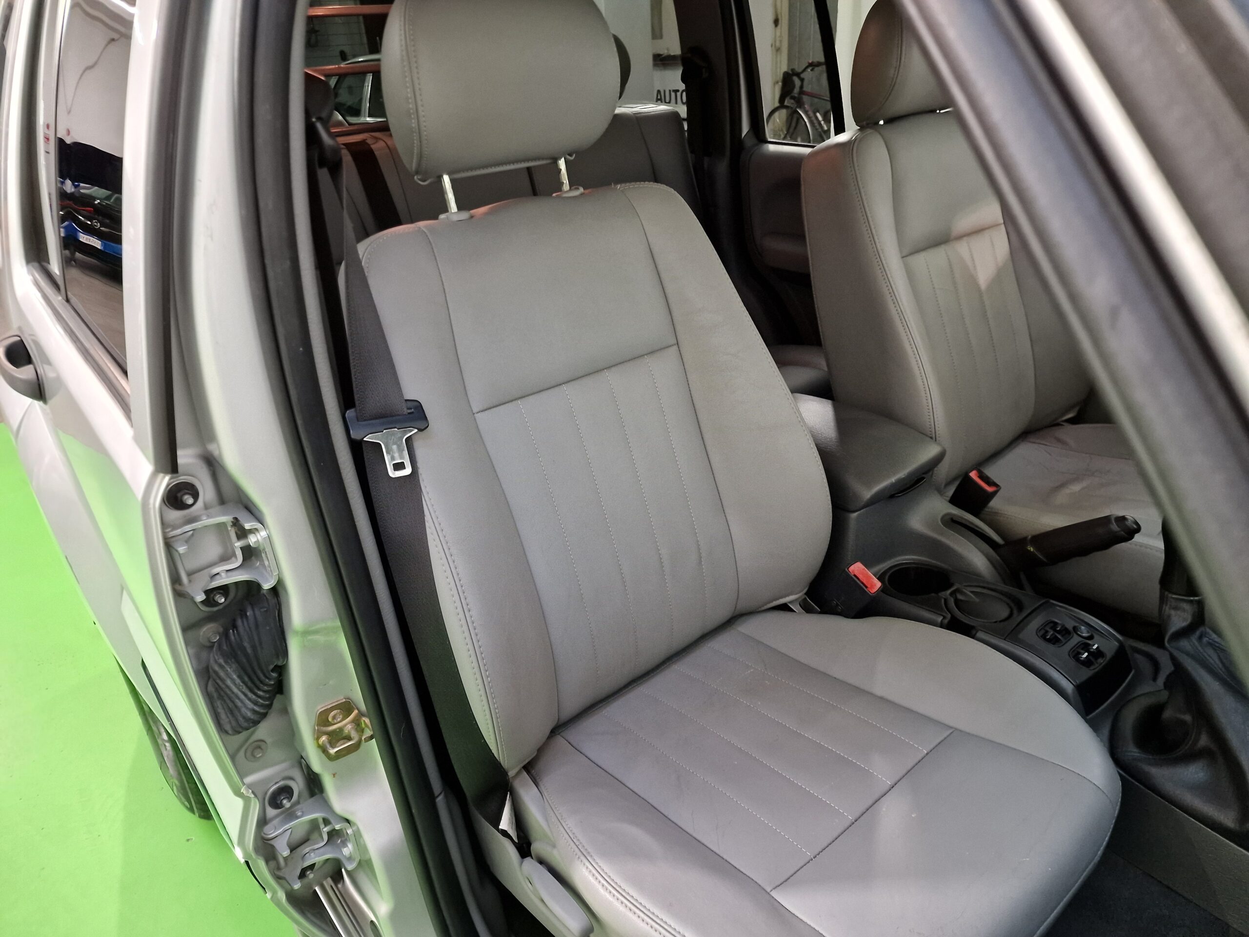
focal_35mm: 23
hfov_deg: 73.9
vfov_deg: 58.9
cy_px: 468
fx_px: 830
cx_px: 624
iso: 400
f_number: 1.8
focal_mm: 6.4
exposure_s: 1/50
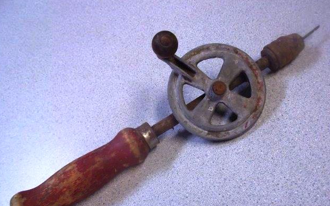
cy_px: 124
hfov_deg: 50.4
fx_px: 351
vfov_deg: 32.7
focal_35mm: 39
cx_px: 162
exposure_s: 1/30
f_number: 3.1
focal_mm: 6.5
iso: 400
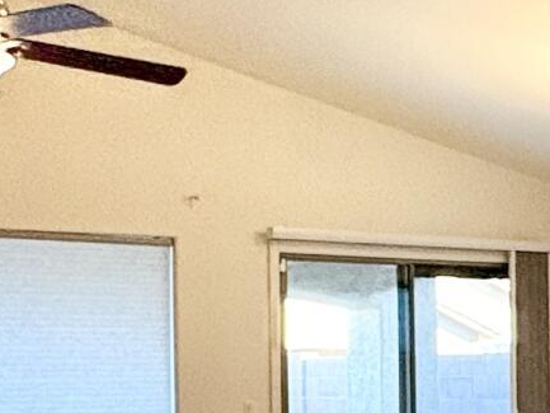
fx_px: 1542
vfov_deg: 15.0
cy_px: 402
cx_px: 484
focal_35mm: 97
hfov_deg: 19.9
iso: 320
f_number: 2.2
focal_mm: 2.22
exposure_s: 1/120
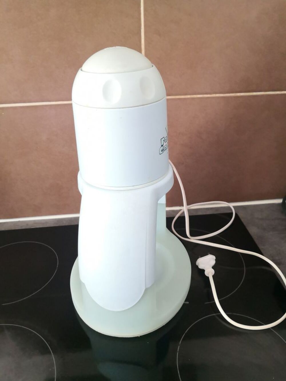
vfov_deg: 65.3
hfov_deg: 51.4
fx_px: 297
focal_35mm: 27
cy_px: 190
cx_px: 143
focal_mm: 3.95
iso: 500
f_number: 1.6
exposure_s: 1/20
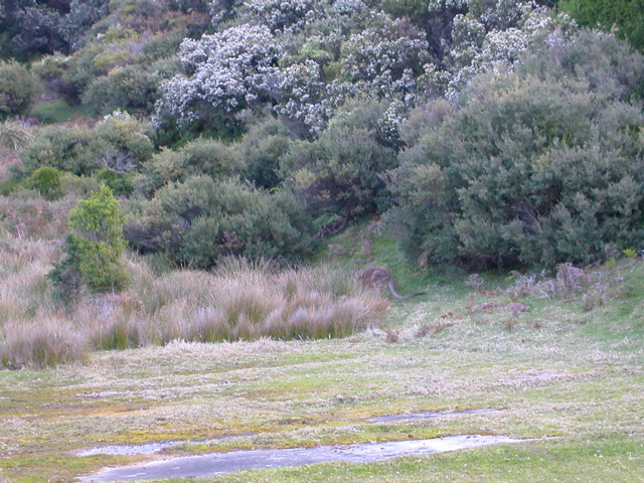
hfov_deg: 17.7
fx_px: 2065
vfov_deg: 13.3
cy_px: 242
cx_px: 322
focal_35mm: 111
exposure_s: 1/25.1
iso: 100
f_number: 4.8
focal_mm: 16.8
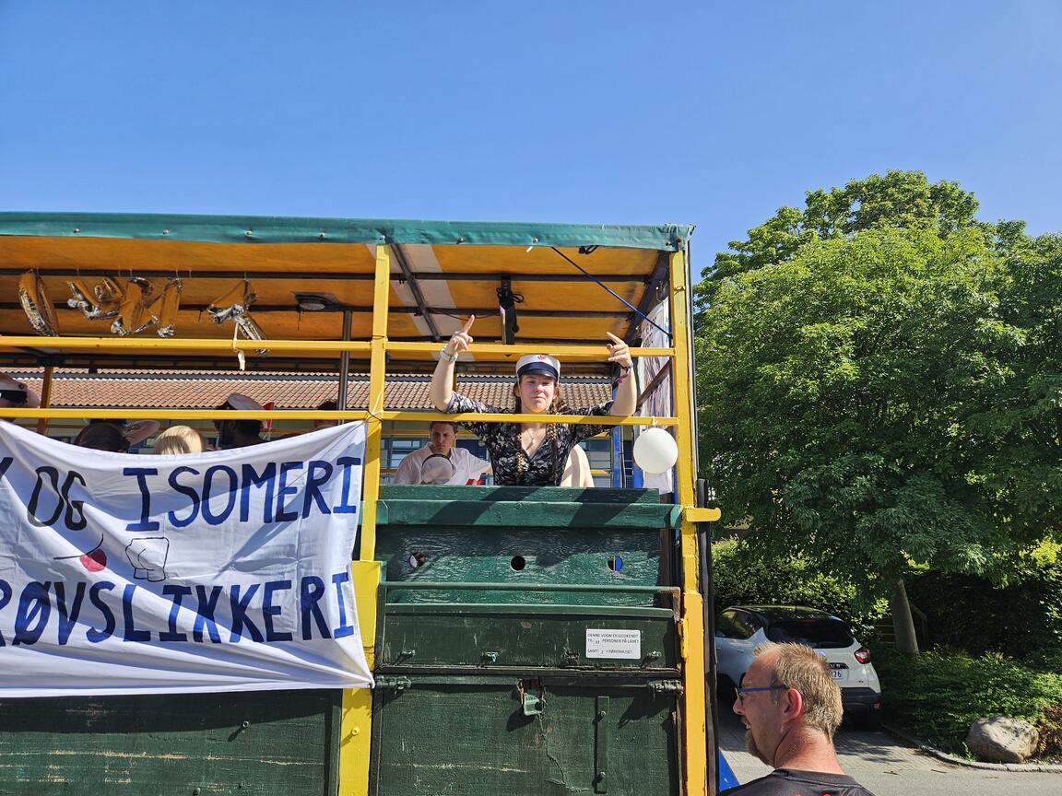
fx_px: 706
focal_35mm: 23
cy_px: 398
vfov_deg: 58.9
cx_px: 531
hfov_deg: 73.9
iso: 25
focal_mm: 5.4
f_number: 1.8
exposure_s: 1/984
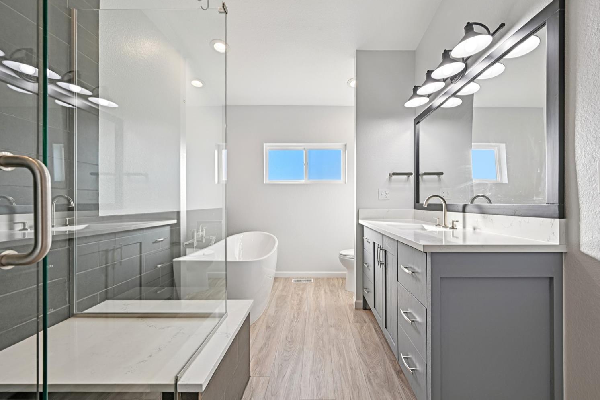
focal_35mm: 15
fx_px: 250
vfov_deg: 77.3
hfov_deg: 100.3
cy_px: 199
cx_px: 315
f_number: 8
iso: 90
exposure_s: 1/15
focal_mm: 14
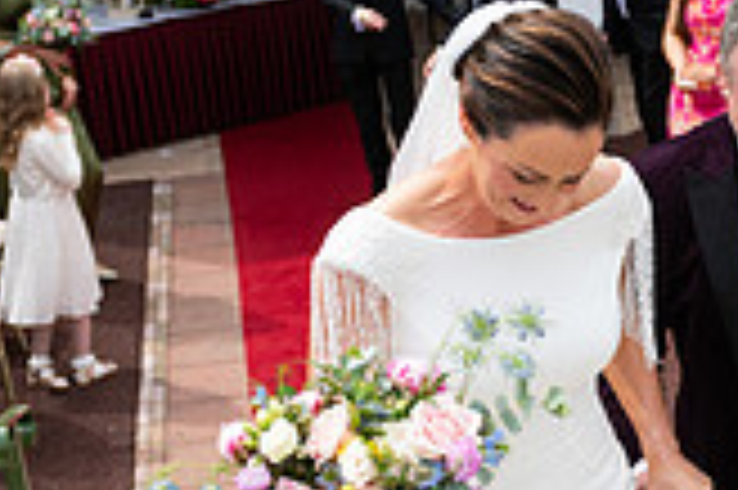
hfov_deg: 22.6
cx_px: 806
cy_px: 407
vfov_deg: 15.9
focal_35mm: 85
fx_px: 1741
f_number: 3.5
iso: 250
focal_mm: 24
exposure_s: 1/3200
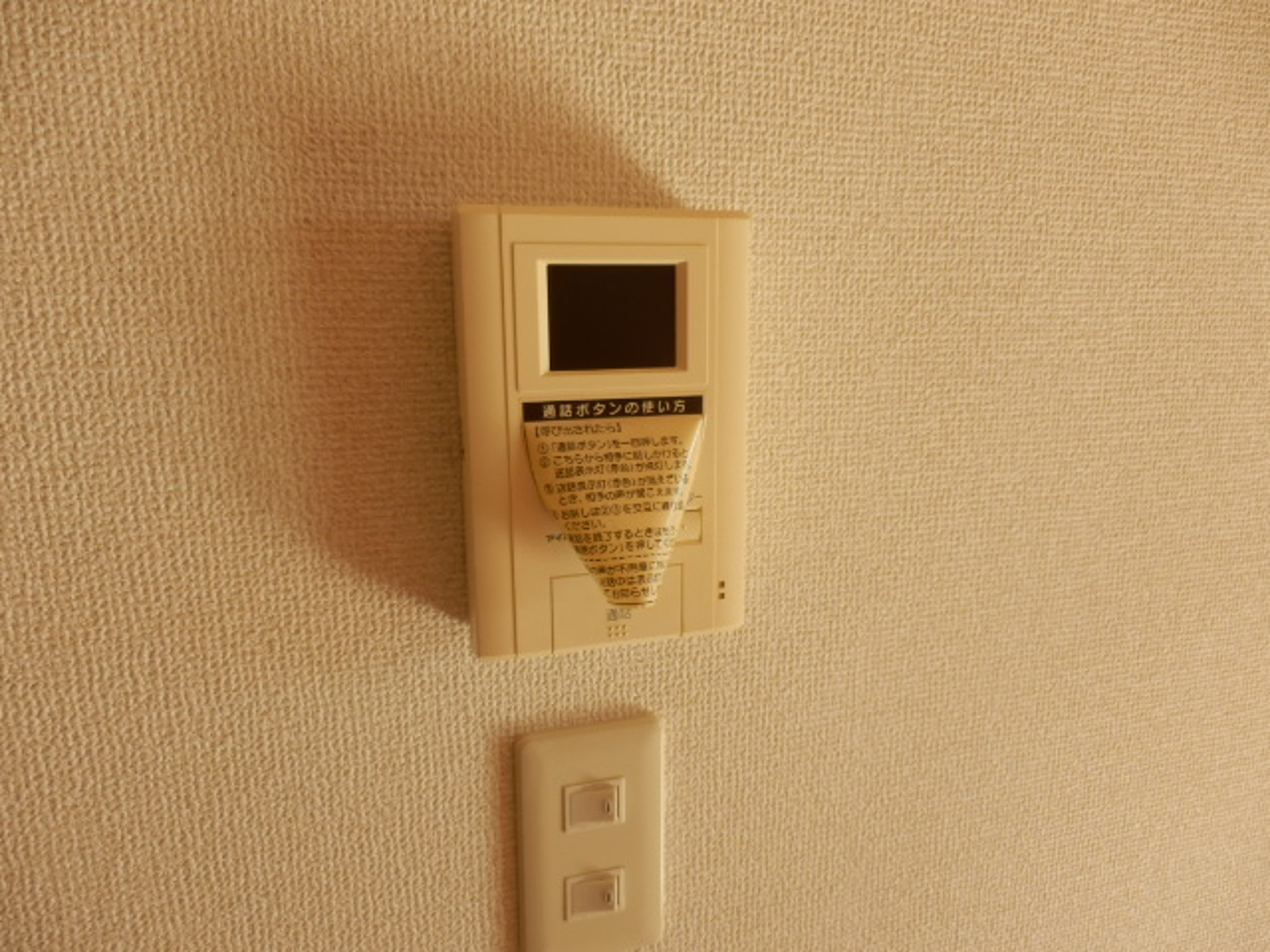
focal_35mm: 24
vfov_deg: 56.8
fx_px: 881
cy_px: 476
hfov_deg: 71.6
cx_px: 635
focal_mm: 4.2
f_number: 3
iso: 80
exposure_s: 1/160
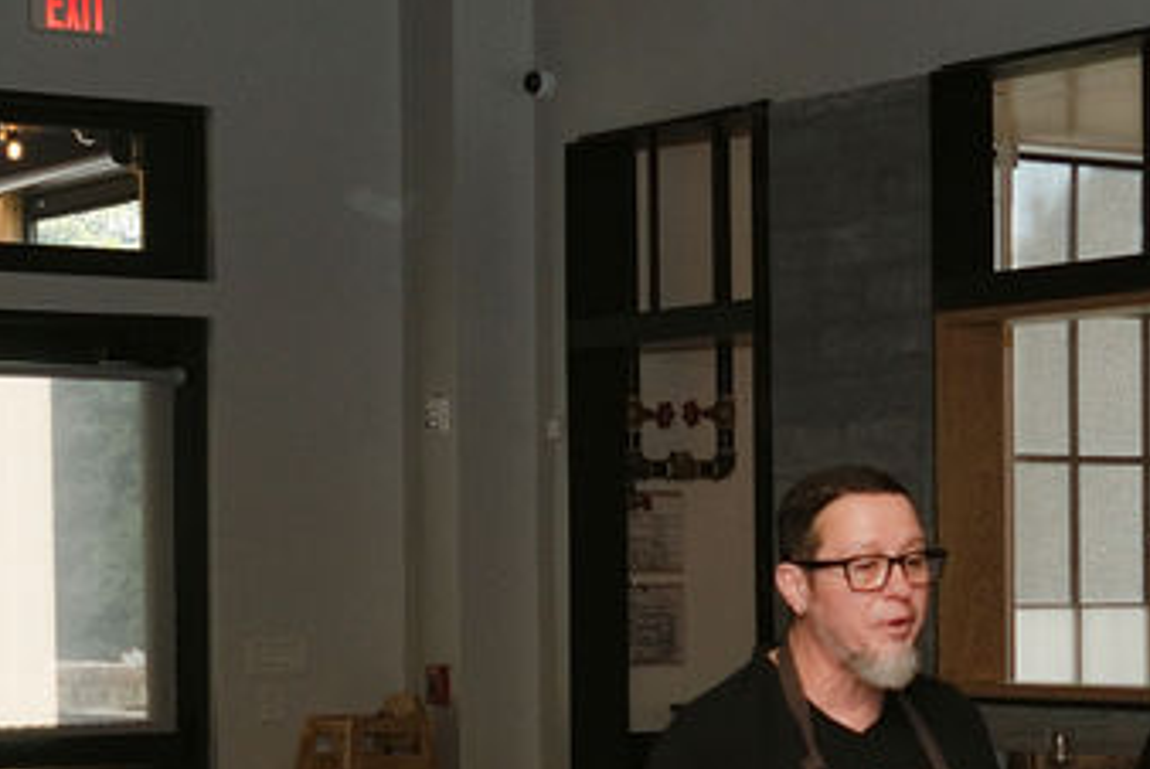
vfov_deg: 12.9
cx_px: 942
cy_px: 612
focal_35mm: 106
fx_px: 3389
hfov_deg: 19.0
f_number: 6.3
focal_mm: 35
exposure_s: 1/160
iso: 800
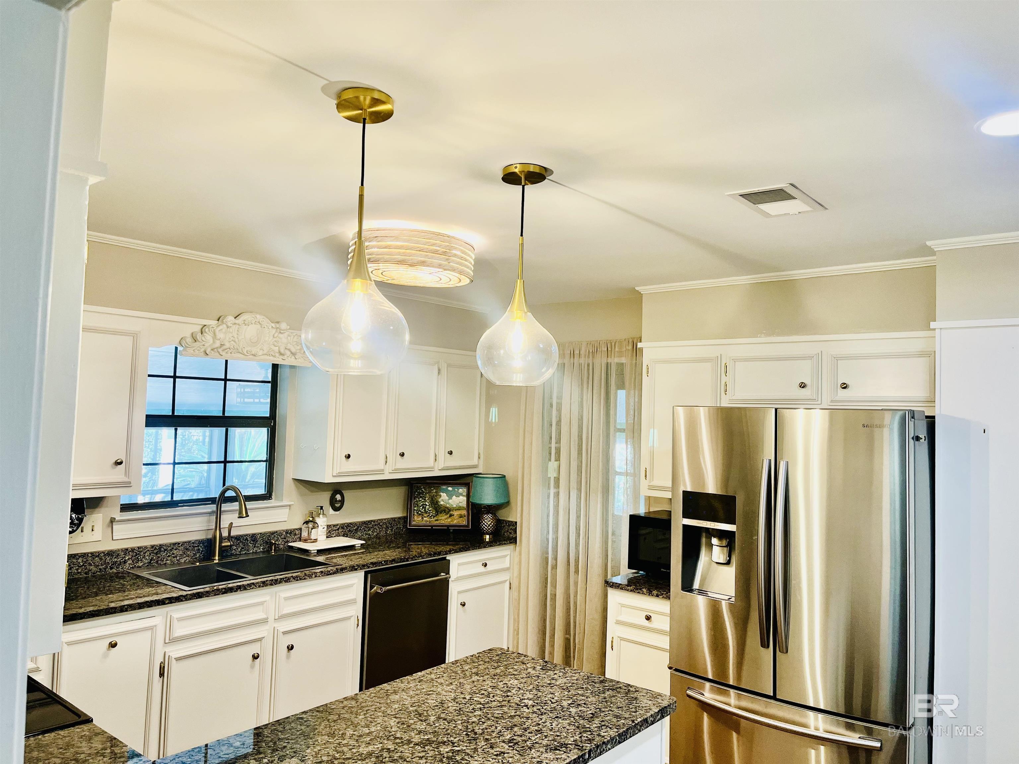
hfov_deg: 67.3
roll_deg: -1.6
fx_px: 765
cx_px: 510
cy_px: 382
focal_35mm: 26
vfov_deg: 53.1
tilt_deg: +2.5
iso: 80
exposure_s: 1/60
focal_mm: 5.1
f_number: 1.6
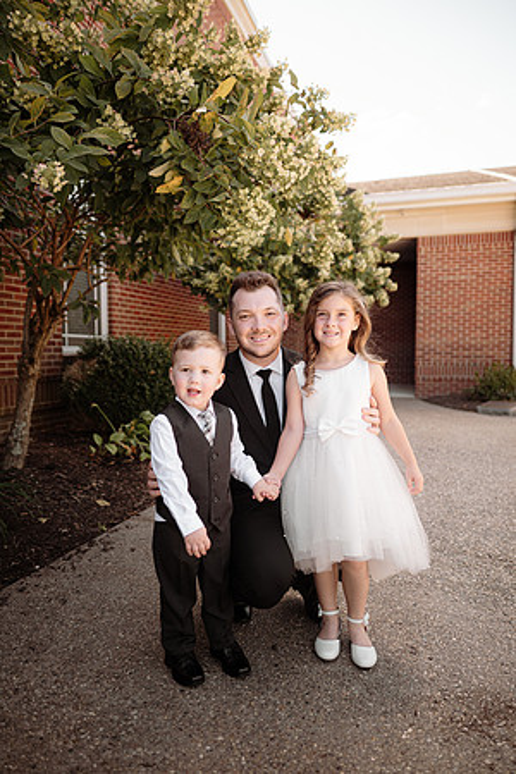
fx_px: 516
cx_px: 258
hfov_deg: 53.1
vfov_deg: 73.7
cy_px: 387
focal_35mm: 24
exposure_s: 1/500
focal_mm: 24
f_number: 2.2
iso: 160
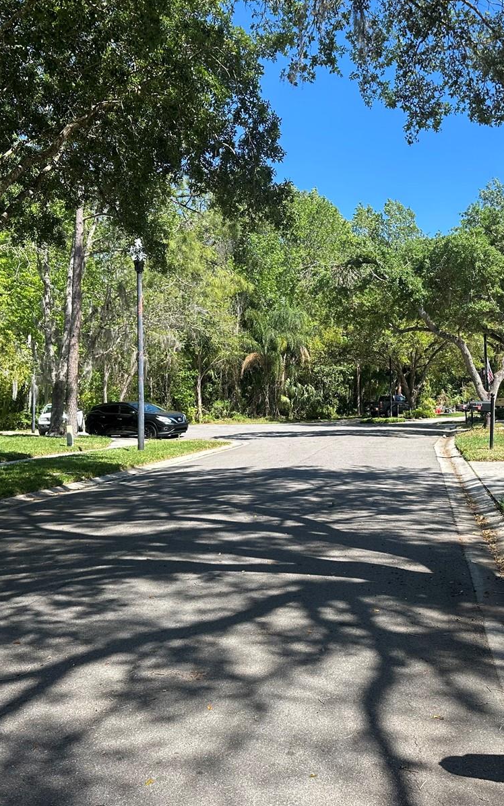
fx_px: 747
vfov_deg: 56.7
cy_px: 403
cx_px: 365
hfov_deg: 36.6
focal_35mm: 34
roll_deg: -0.4
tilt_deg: +0.9
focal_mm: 6.86
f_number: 1.78
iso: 80
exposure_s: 1/2028
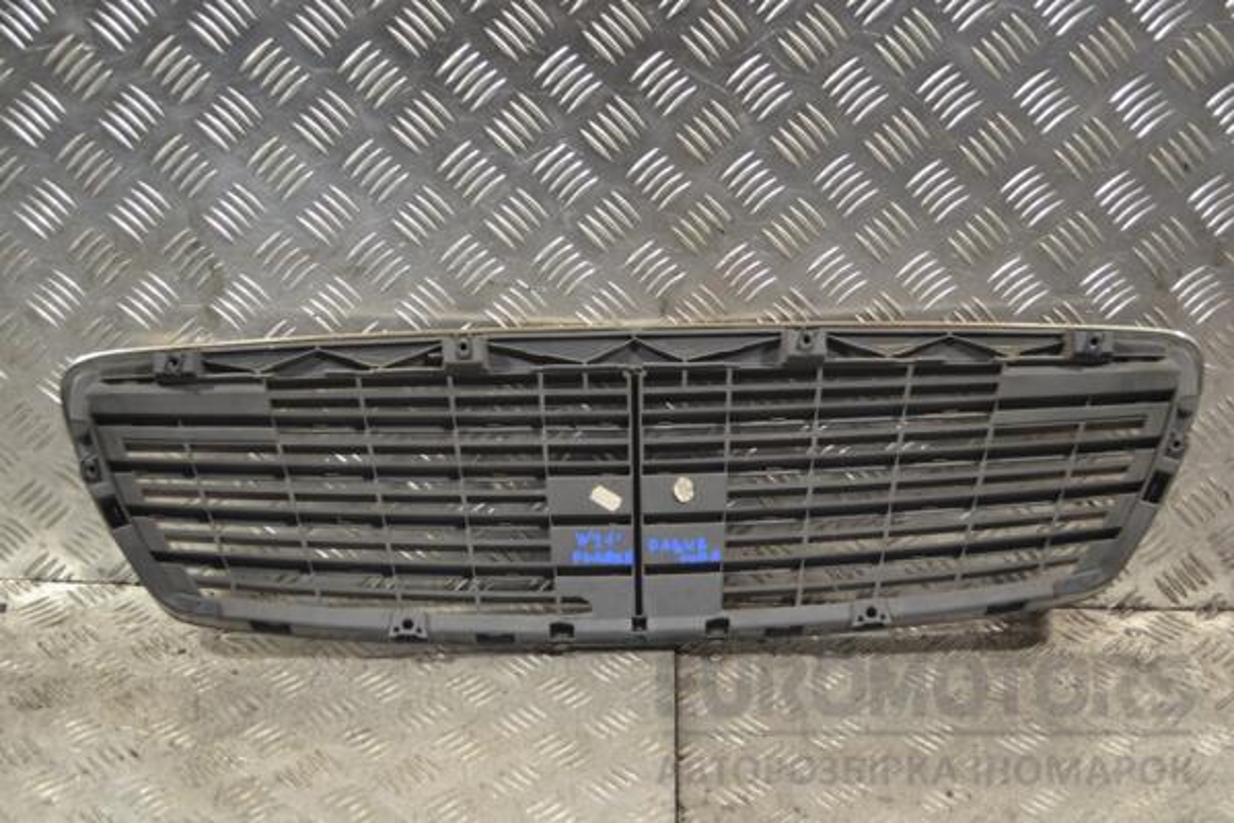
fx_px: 1645
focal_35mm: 48
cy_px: 412
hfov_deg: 41.1
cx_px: 617
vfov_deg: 28.1
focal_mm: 32
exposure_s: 1/60
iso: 400
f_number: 4.8
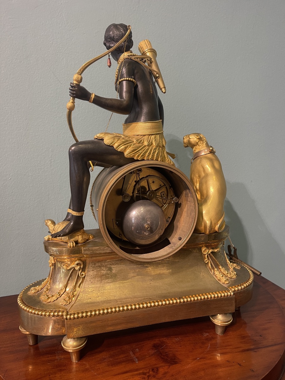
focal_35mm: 25
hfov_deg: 54.9
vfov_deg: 69.4
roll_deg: +1.9
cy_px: 190
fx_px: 274
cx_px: 142
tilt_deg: -7.5
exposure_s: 1/50
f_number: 1.6
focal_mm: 5.1
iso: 100
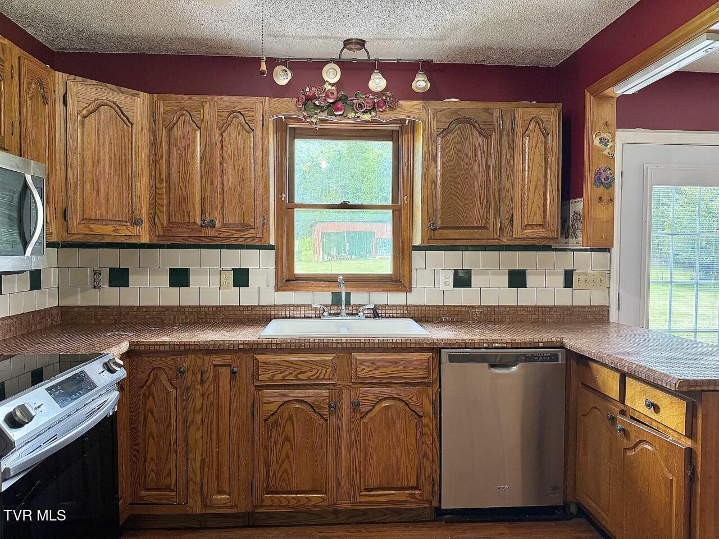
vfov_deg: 56.8
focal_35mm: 24
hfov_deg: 71.6
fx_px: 498
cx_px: 360
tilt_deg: -1.8
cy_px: 270
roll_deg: -0.4
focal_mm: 6.76
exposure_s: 1/60
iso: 320
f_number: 1.78
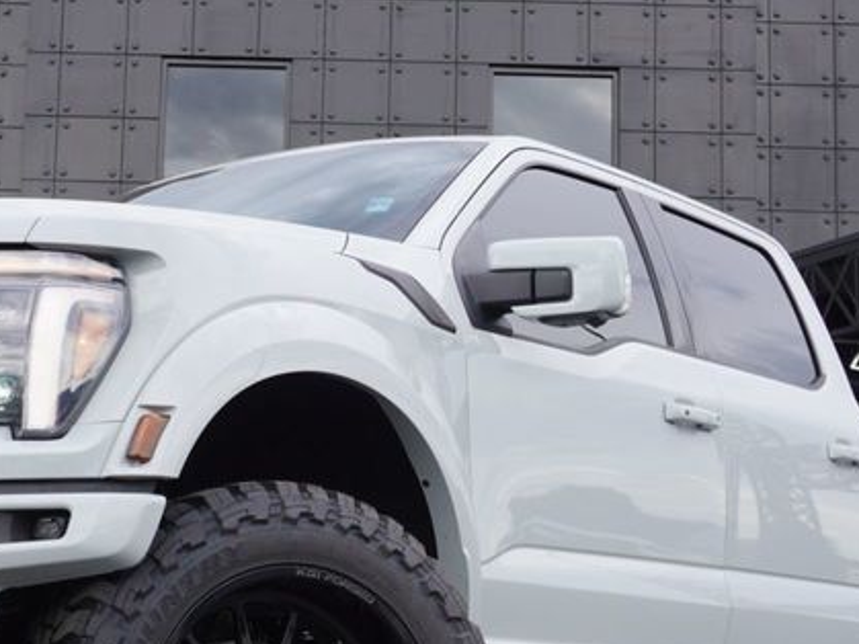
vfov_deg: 16.7
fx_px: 2187
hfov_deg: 22.1
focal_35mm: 88
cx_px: 248
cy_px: 371
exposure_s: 1/80
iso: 100
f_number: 6.3
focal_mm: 25
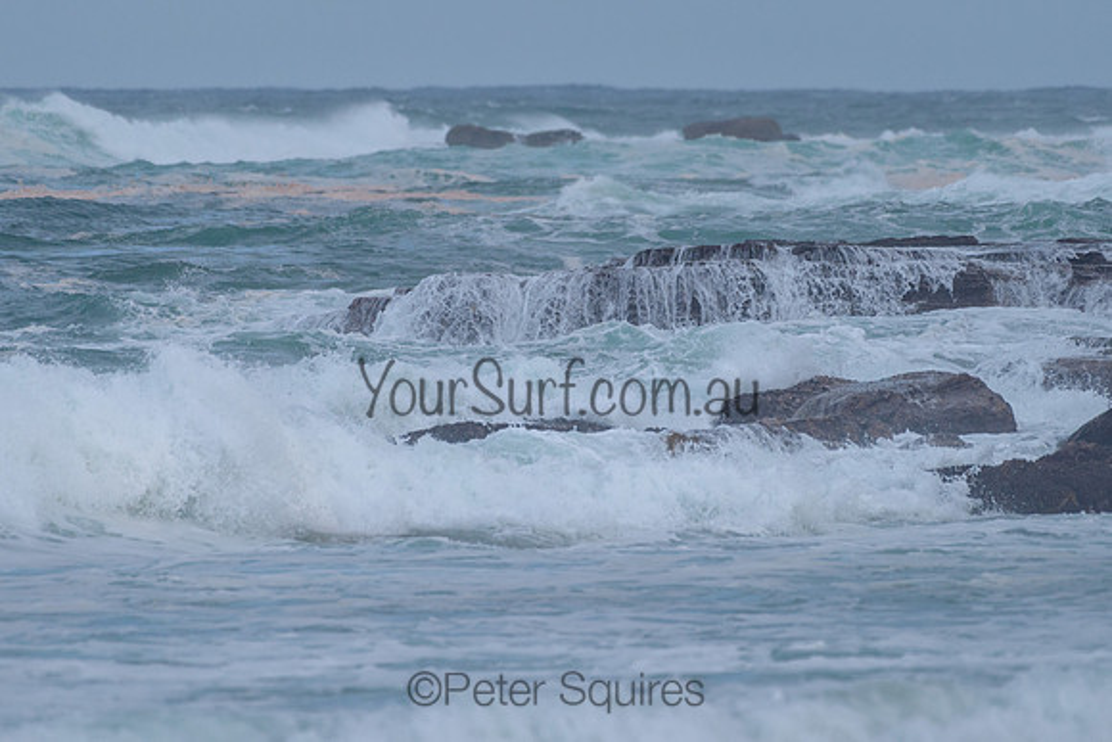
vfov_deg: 2.2
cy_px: 293
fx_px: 18925
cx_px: 608
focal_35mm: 613
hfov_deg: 3.4
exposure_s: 1/2000
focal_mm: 500
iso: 720
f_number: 5.6
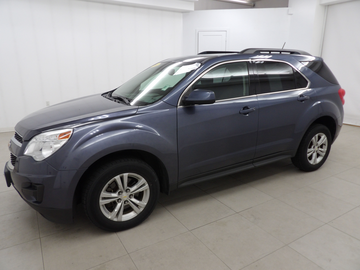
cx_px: 180
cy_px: 135
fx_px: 250
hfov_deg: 71.6
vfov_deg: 56.8
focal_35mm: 24
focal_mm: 4.3
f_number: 3.2
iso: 160
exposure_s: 1/33
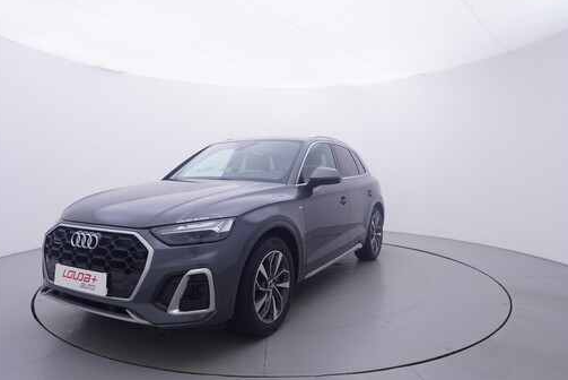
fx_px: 387
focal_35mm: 25
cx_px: 275
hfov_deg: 72.5
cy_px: 194
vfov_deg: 52.2
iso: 200
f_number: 5
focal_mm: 15
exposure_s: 1/80
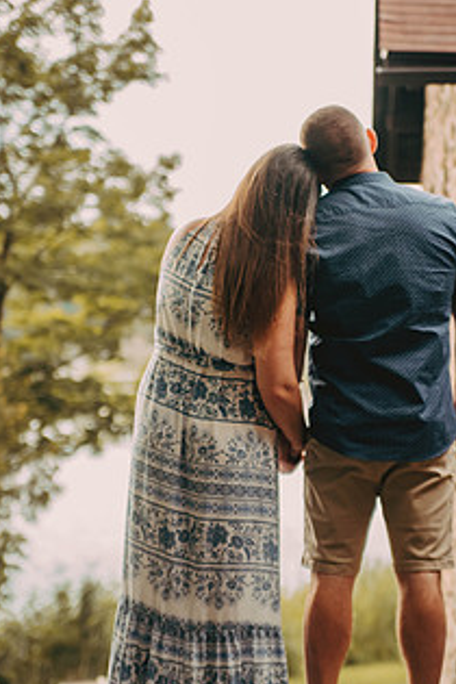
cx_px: 297
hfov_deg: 13.3
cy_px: 332
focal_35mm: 103
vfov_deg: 19.8
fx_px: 1957
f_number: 2.8
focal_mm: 72
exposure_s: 1/320
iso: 640
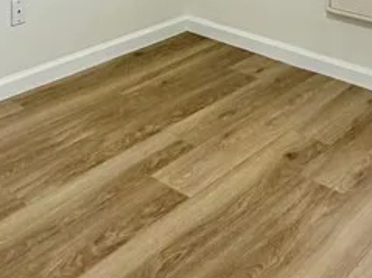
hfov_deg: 32.2
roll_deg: -0.3
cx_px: 181
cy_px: -197
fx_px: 644
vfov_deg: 19.4
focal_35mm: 60
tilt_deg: +0.0
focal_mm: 2.22
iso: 160
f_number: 2.2
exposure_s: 1/121
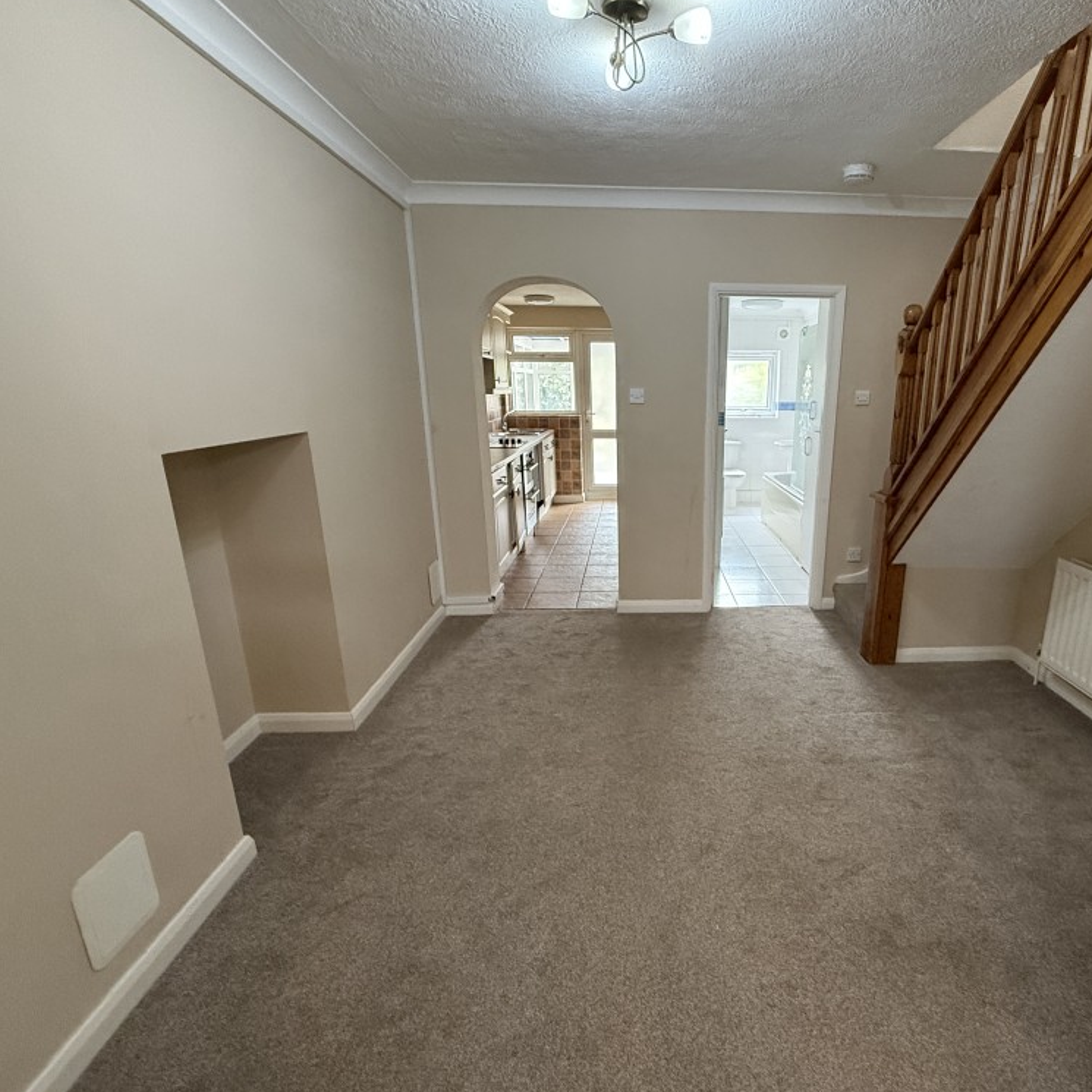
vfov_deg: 84.0
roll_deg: -0.8
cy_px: 550
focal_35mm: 17
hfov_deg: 82.5
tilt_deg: -15.3
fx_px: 607
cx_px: 677
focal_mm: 2.22
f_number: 2.2
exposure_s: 1/100
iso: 500
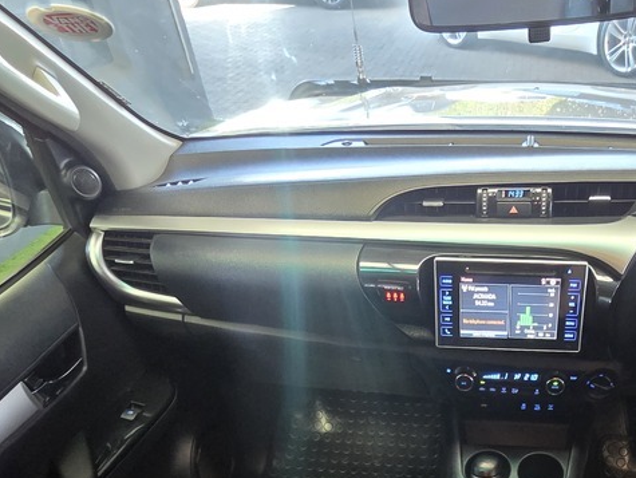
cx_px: 490
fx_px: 515
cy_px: 495
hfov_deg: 59.4
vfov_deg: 42.0
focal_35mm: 28
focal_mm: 2.2
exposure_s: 1/50
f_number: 2.2
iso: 640
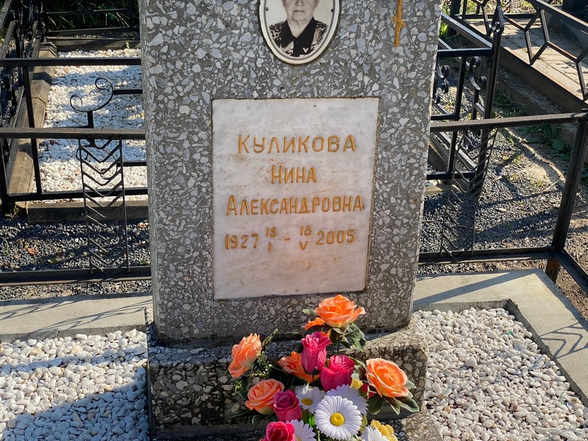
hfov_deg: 36.8
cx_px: 294
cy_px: 220
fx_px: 883
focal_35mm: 52
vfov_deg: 28.0
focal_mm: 6
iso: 20
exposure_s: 1/799
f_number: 2
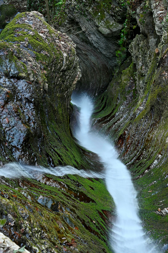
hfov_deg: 19.4
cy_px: 126
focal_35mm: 70
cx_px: 84
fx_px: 491
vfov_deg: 28.9
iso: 125
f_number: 22
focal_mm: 70
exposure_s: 1.3
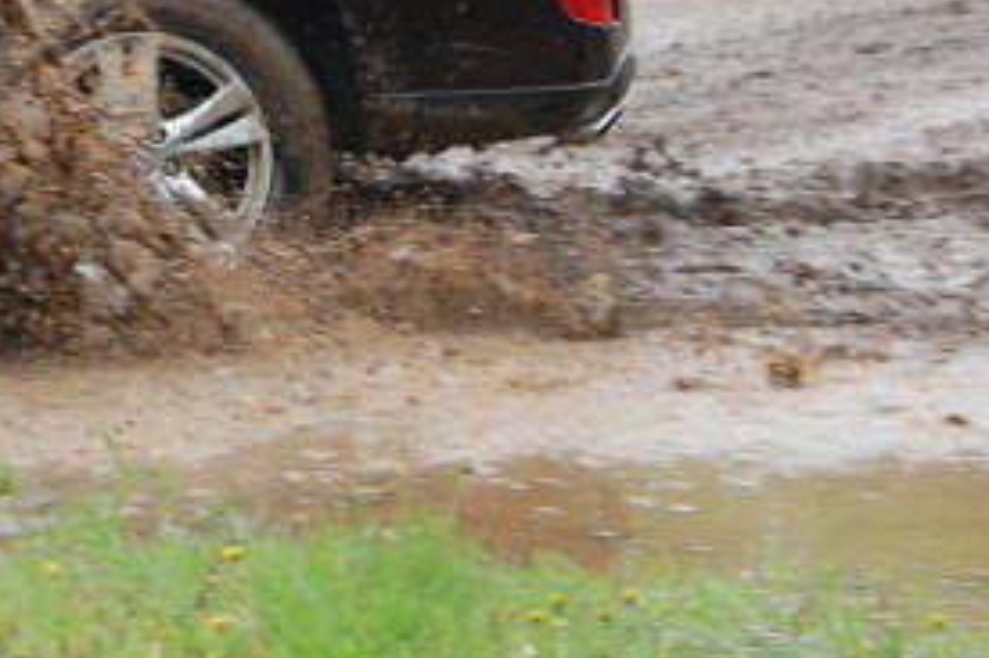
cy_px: -110
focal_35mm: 335
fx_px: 9197
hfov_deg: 6.1
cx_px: -237
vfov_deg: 4.1
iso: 400
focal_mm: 60
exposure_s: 1/400
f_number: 5.3
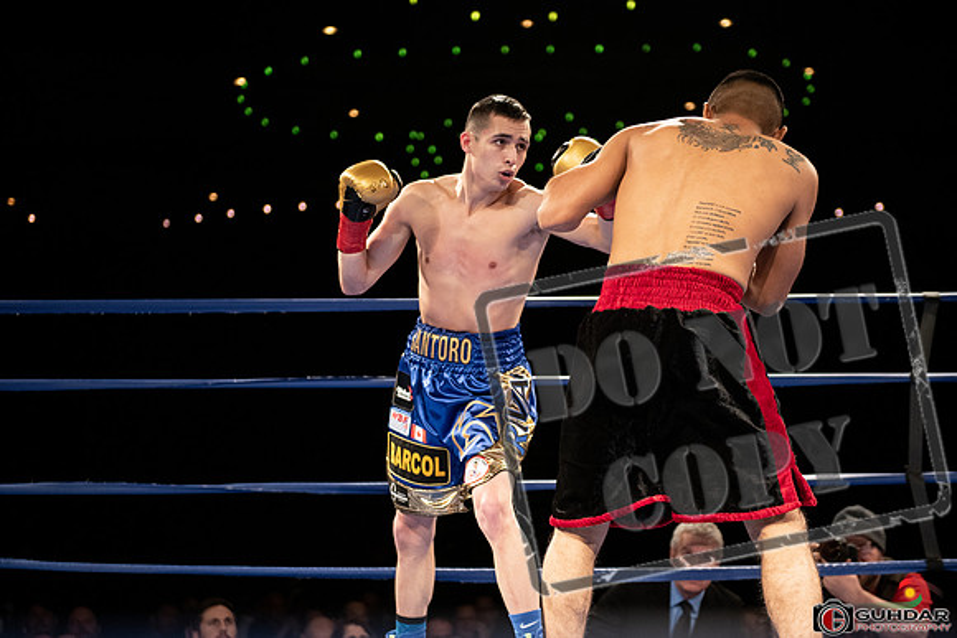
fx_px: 1786
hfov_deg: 30.0
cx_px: 456
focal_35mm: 67
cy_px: 320
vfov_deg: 20.3
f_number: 2.8
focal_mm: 62
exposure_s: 1/1000
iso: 2500
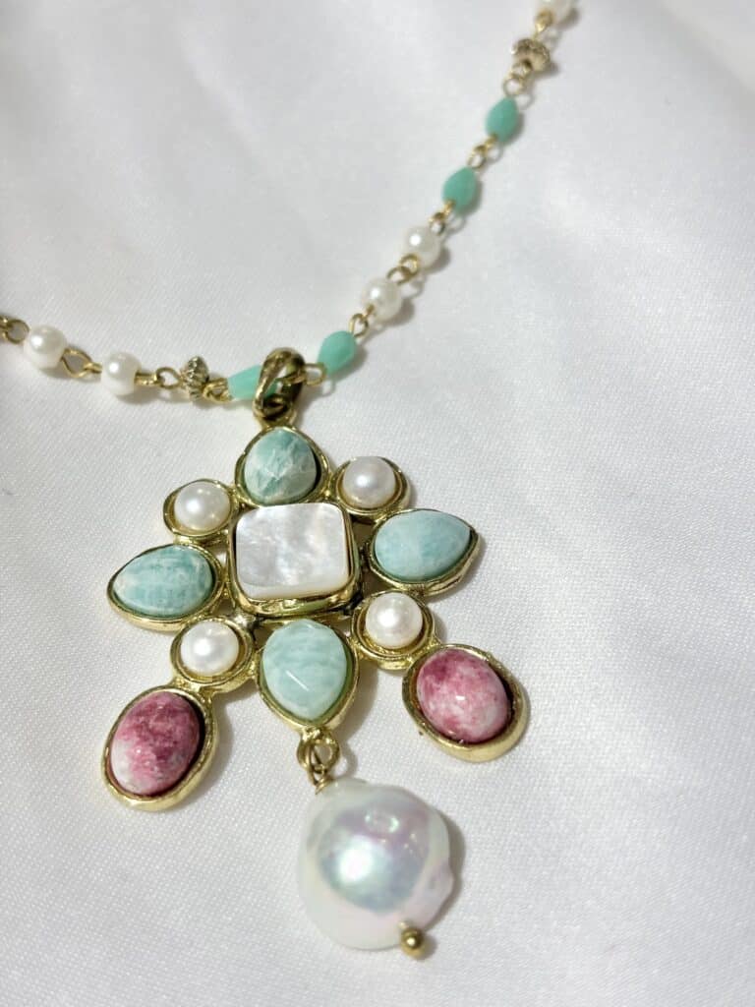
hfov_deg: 28.0
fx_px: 1512
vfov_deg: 36.8
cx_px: 378
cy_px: 504
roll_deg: +9.3
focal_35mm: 52
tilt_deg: -39.3
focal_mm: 5.96
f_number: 1.6
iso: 32
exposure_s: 1/264
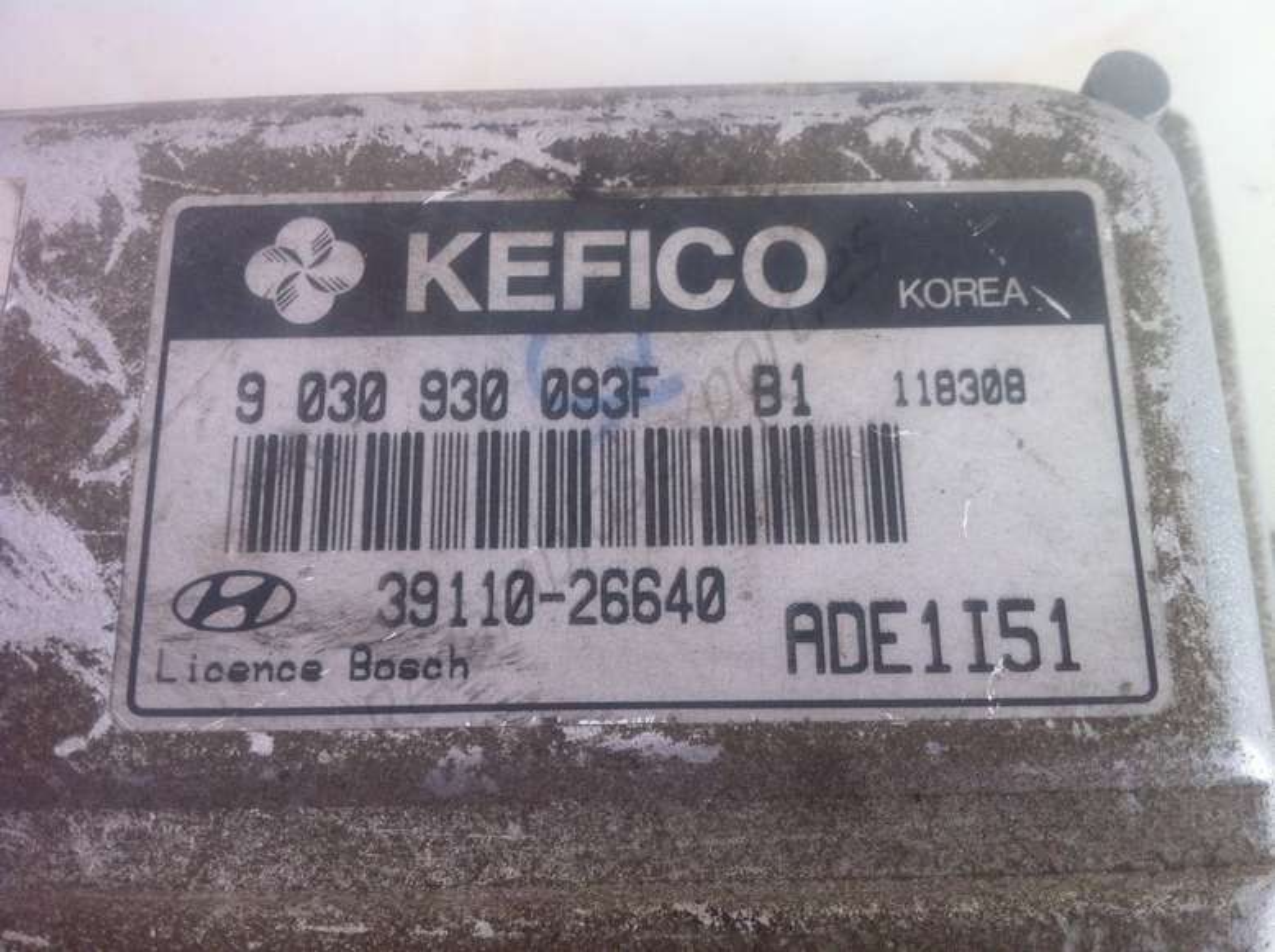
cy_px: 476
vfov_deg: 40.6
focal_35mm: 35
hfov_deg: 52.7
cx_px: 638
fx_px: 1287
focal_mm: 3.85
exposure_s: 1/30
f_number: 2.8
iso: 80
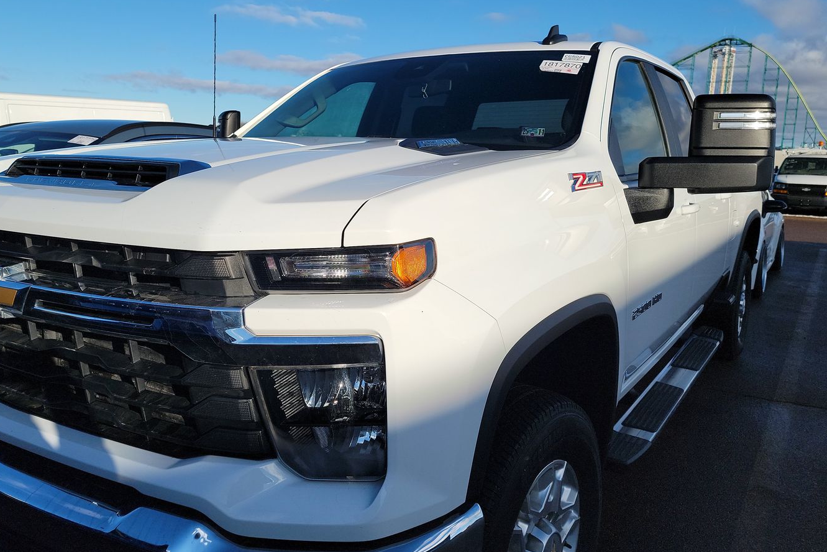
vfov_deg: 43.5
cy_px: 236
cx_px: 360
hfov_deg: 61.7
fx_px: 689
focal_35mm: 30
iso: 50
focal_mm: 6.7
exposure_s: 1/1413
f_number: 1.8
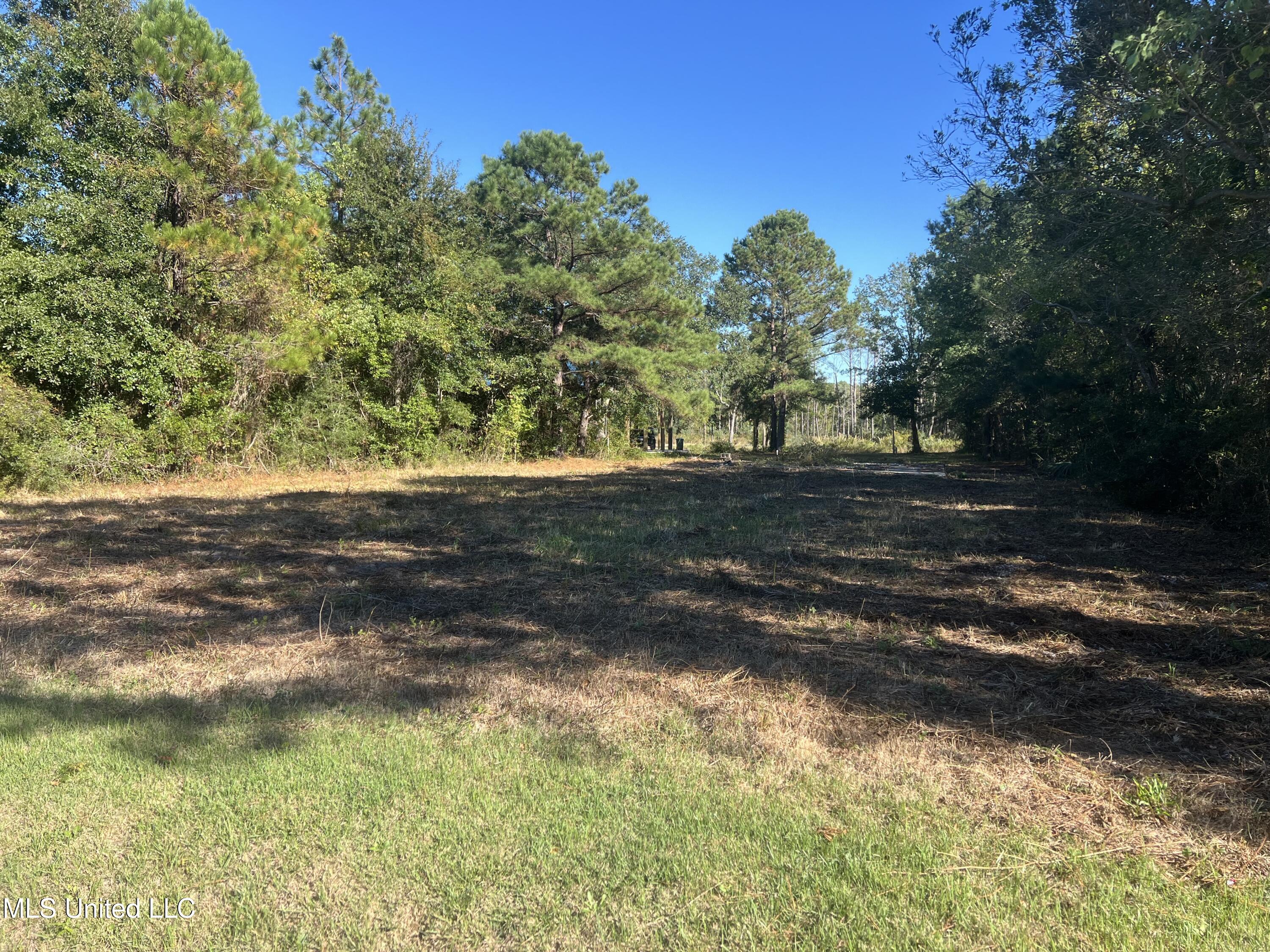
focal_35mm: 26
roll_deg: -1.0
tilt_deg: -3.5
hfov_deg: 67.3
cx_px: 635
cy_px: 476
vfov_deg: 53.1
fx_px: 954
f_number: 1.5
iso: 50
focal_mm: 5.7
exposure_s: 1/1280
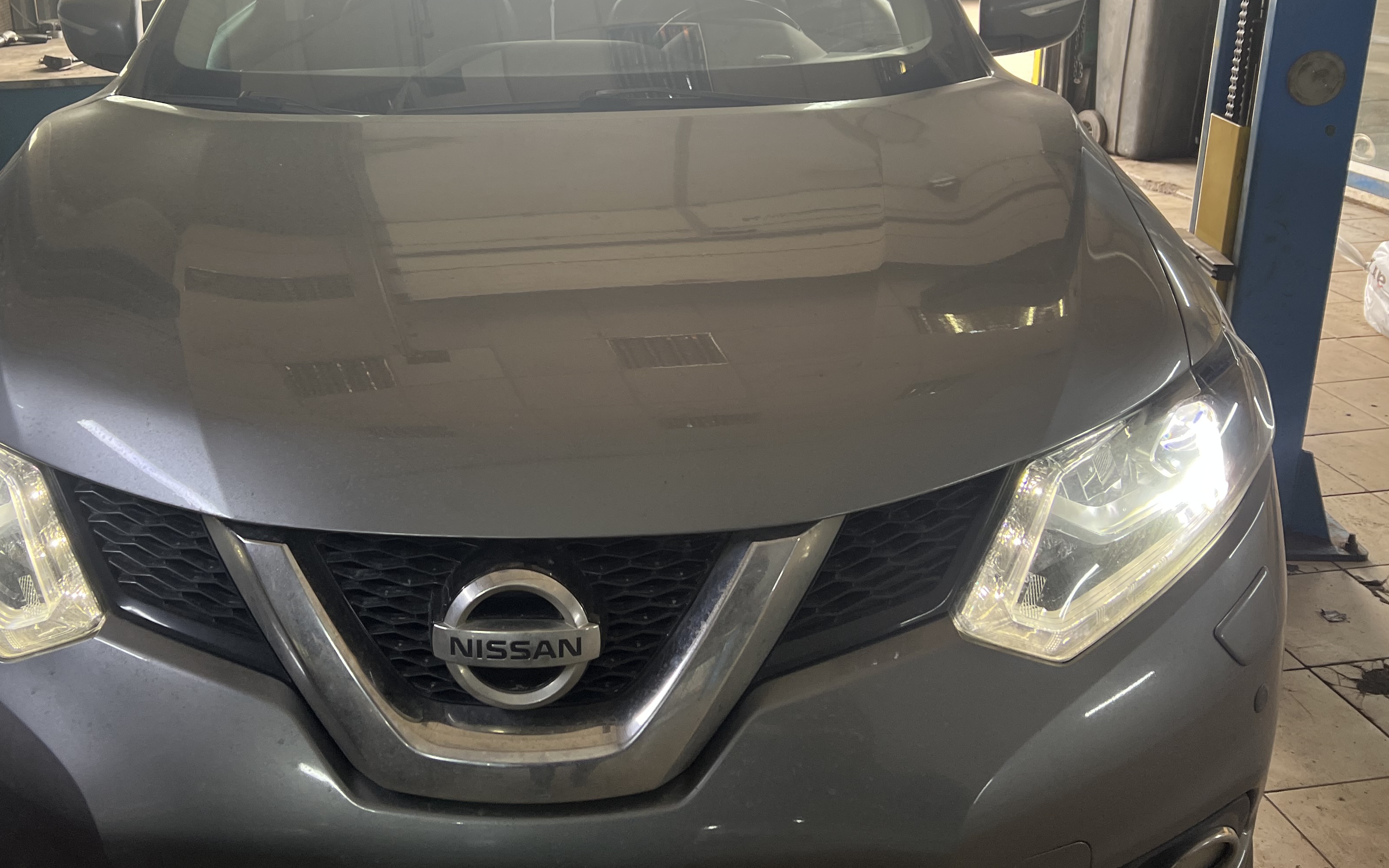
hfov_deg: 54.7
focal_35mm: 35
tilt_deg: -18.0
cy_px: 272
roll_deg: +2.1
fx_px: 1325
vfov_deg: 35.8
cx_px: 523
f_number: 1.5
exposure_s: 1/116
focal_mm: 5.7
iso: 125
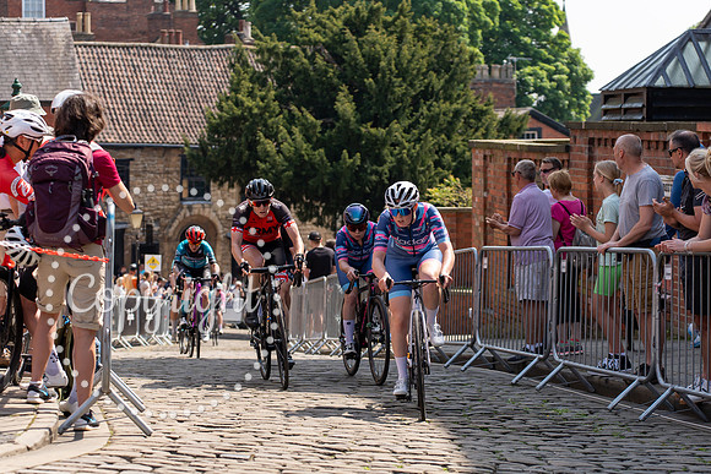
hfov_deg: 22.3
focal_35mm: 91
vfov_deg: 15.0
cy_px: 271
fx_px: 1807
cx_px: 382
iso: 160
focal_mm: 72
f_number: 3.5
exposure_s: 1/2500
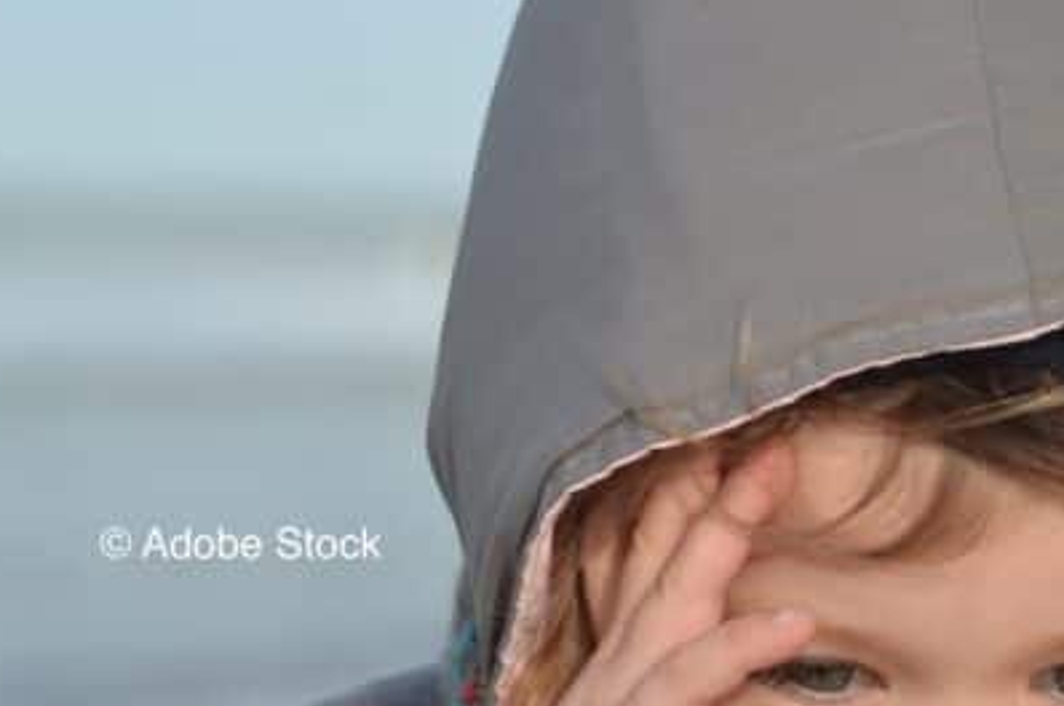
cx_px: 986
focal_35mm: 246
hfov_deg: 8.4
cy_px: 616
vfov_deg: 5.6
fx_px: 7258
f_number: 6.3
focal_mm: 85
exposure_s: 1/640
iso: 200
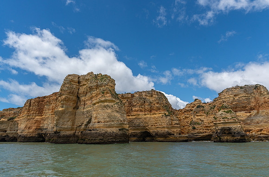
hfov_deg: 72.9
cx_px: 135
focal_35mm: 24
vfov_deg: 52.0
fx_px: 182
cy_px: 88
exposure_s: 1/1600
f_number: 8
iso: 160
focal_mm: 24
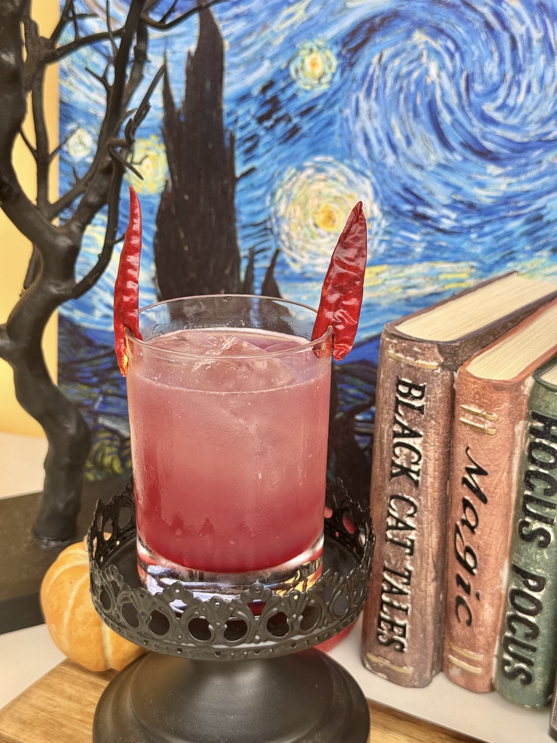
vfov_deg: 39.7
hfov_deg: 30.3
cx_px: 278
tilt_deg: -20.2
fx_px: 1030
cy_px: 372
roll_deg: -3.1
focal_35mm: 48
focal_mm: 6.76
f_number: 1.78
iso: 64
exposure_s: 1/545
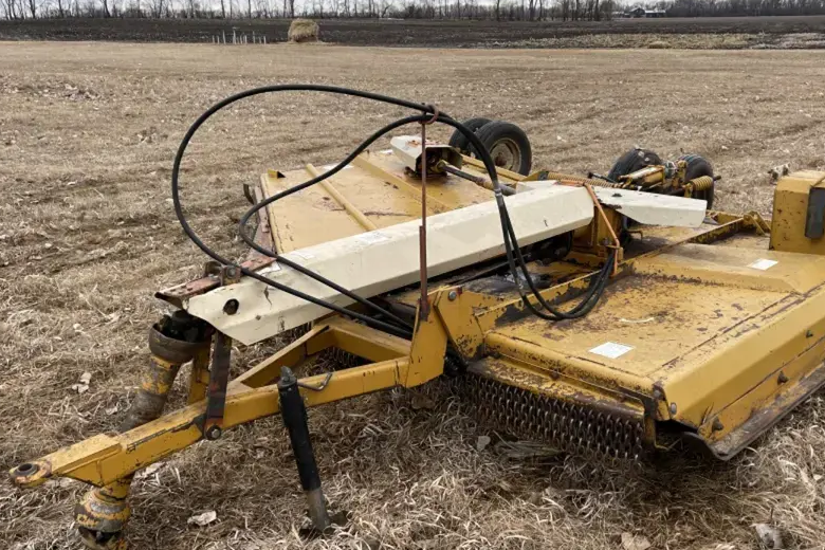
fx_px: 733
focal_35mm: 32
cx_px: 481
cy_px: 292
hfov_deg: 58.4
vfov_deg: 41.1
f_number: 1.6
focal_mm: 5.1
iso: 32
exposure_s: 1/396
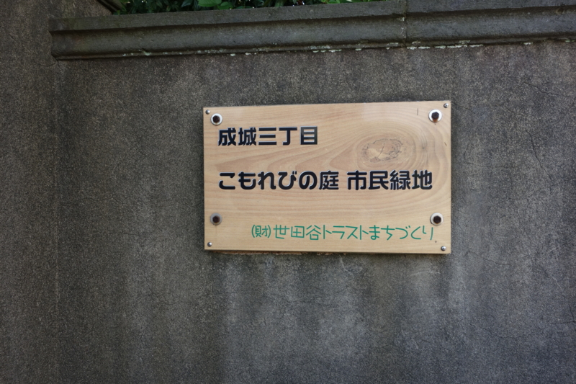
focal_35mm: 28
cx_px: 288
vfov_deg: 46.4
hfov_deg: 65.5
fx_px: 448
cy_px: 192
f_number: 5
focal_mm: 10.4
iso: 125
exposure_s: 1/100
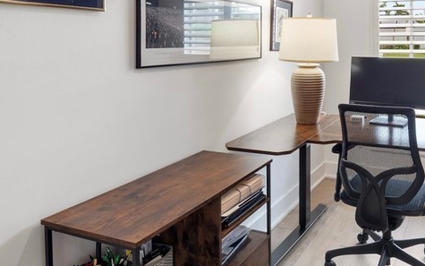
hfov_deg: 56.6
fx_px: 371
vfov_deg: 37.5
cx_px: 321
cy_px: 41
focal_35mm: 32
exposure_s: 1/8
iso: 200
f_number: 7.1
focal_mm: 7
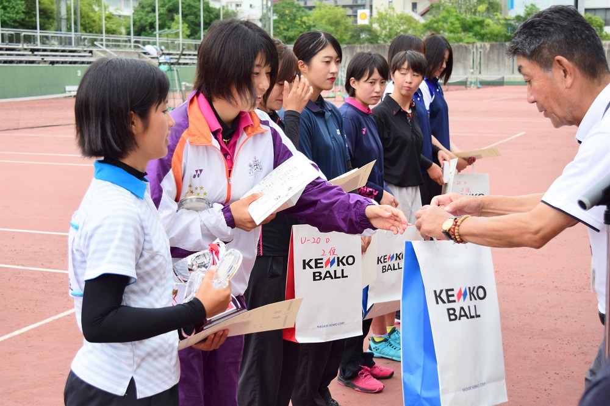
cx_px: 305
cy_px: 203
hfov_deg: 36.9
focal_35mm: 54
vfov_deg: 25.0
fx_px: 915
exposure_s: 1/320
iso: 125
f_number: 4.8
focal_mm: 36
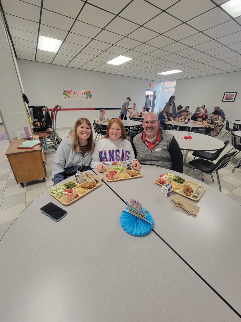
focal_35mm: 13
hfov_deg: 89.9
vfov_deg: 106.2
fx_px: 121
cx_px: 120
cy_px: 161
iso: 200
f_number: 2.2
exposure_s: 1/60
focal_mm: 2.2
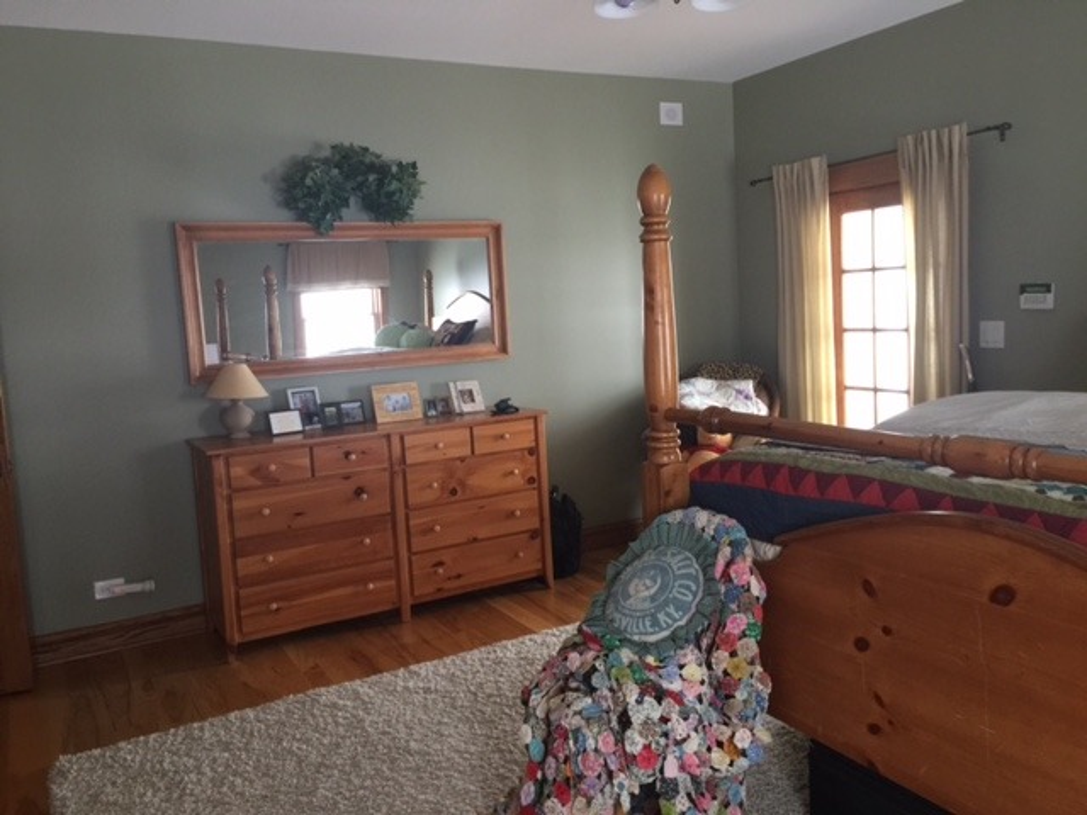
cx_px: 544
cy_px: 408
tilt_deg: -6.6
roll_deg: +2.7
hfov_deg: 61.7
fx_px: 911
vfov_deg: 48.2
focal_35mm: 29
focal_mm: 4.15
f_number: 2.2
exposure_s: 1/15
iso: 80
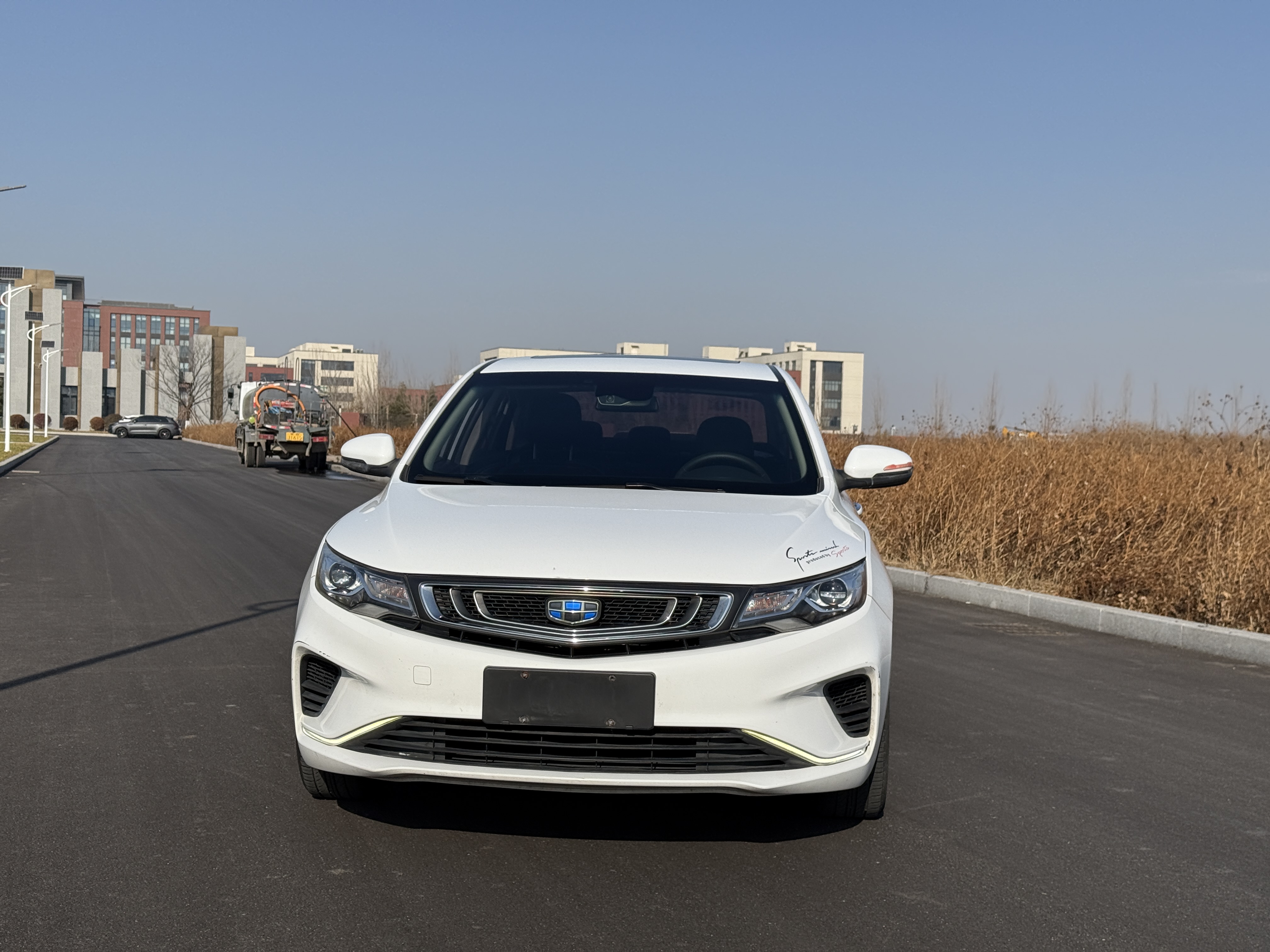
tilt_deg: -0.8
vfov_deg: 30.3
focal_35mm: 48
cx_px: 635
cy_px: 476
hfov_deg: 39.7
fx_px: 1761
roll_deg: -1.5
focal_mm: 6.76
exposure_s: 1/8772
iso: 64
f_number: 1.78
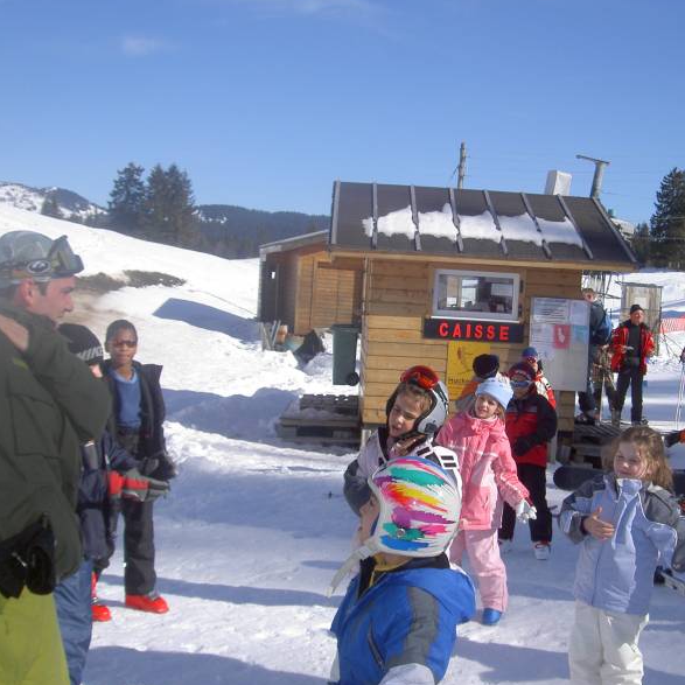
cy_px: 340
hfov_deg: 35.9
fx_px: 1052
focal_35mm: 47
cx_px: 425
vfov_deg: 36.1
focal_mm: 8
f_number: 4.7
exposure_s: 1/800
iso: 100
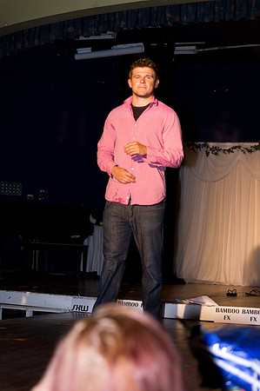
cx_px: 130
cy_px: 196
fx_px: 814
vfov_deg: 27.0
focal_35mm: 75
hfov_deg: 18.1
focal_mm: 50
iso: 500
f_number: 2.8
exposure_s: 1/160
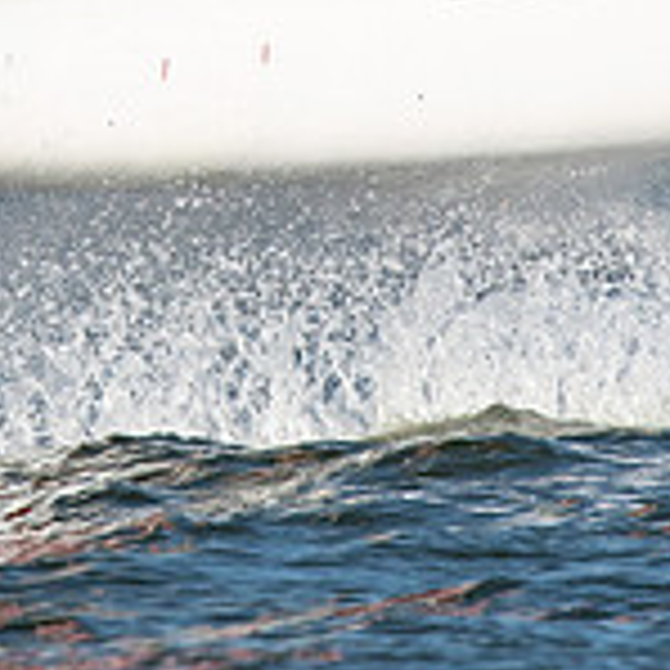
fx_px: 45723
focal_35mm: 2088
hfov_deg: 0.8
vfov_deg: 0.8
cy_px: -155
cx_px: 220
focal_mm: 420
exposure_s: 1/4000
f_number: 5.6
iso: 500
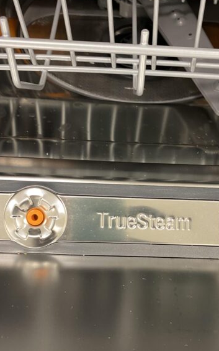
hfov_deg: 32.7
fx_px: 373
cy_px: 210
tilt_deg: -55.5
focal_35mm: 39
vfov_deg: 50.1
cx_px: 131
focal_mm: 4.25
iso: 160
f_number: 1.8
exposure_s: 1/43
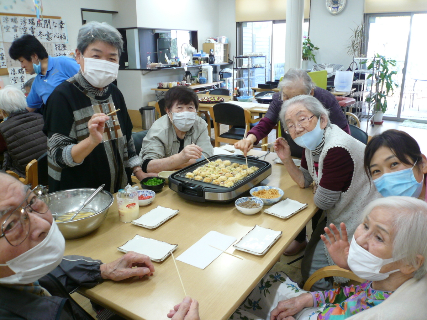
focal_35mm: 28
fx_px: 345
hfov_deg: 63.4
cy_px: 160
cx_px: 214
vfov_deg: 49.7
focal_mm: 4.6
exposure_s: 1/30
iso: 100
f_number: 2.8
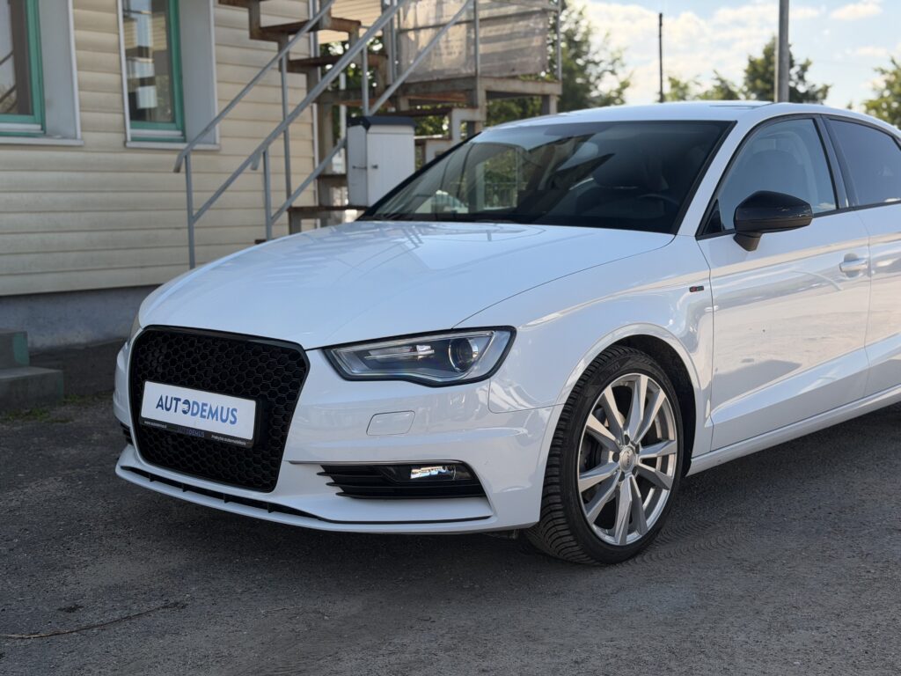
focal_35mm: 48
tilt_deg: -7.2
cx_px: 450
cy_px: 338
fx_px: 1249
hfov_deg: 39.7
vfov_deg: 30.3
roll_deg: +1.5
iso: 64
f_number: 1.78
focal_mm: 6.76
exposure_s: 1/1330
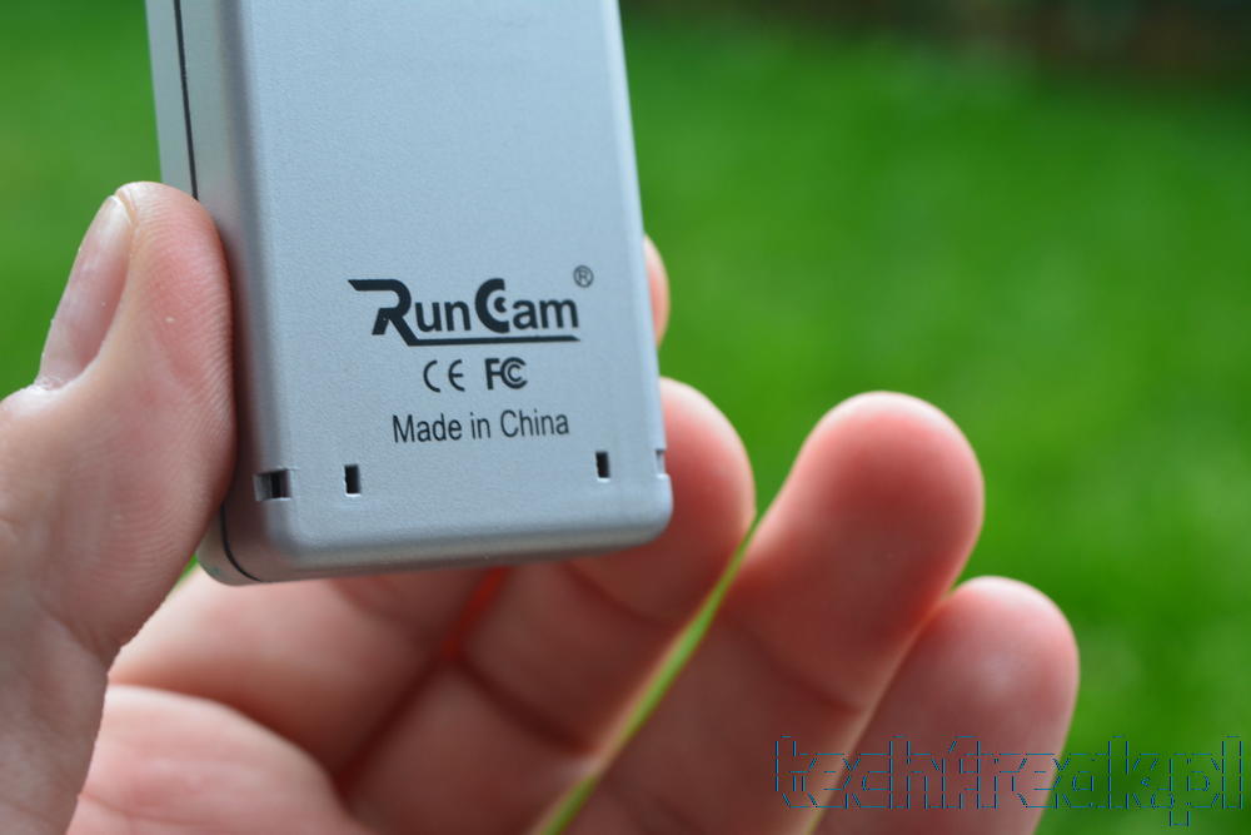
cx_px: 626
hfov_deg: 29.9
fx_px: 2346
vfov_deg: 20.2
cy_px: 418
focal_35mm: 68
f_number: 9
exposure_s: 1/25
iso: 400
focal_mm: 45
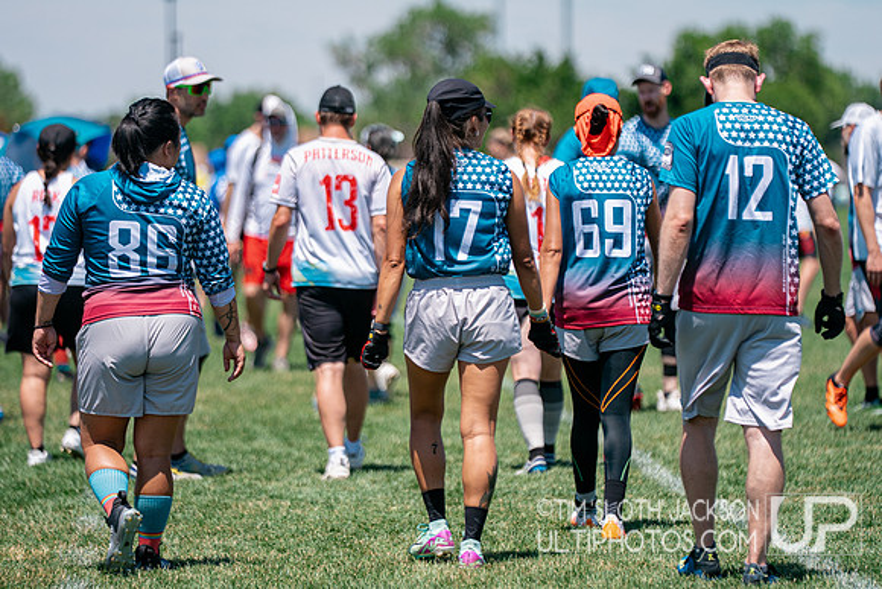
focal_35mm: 229
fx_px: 5607
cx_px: 447
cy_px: 310
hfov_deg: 9.0
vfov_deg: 6.0
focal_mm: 182
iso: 320
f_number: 2.8
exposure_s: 1/5000
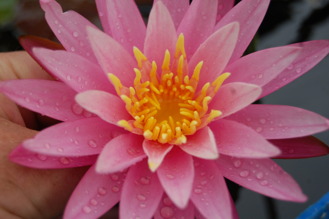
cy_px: 110
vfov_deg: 18.1
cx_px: 164
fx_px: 685
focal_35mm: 75
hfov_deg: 27.0
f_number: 6.3
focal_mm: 50
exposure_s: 1/160
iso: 200
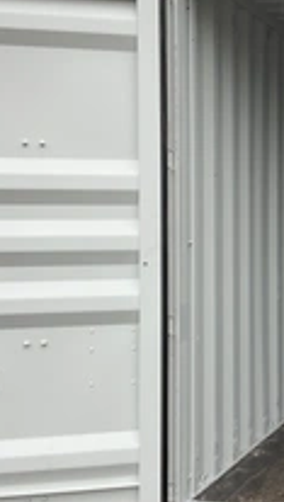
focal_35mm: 61
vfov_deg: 34.3
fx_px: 814
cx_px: 286
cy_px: 233
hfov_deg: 19.2
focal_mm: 3
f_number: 1.8
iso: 20
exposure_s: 1/147
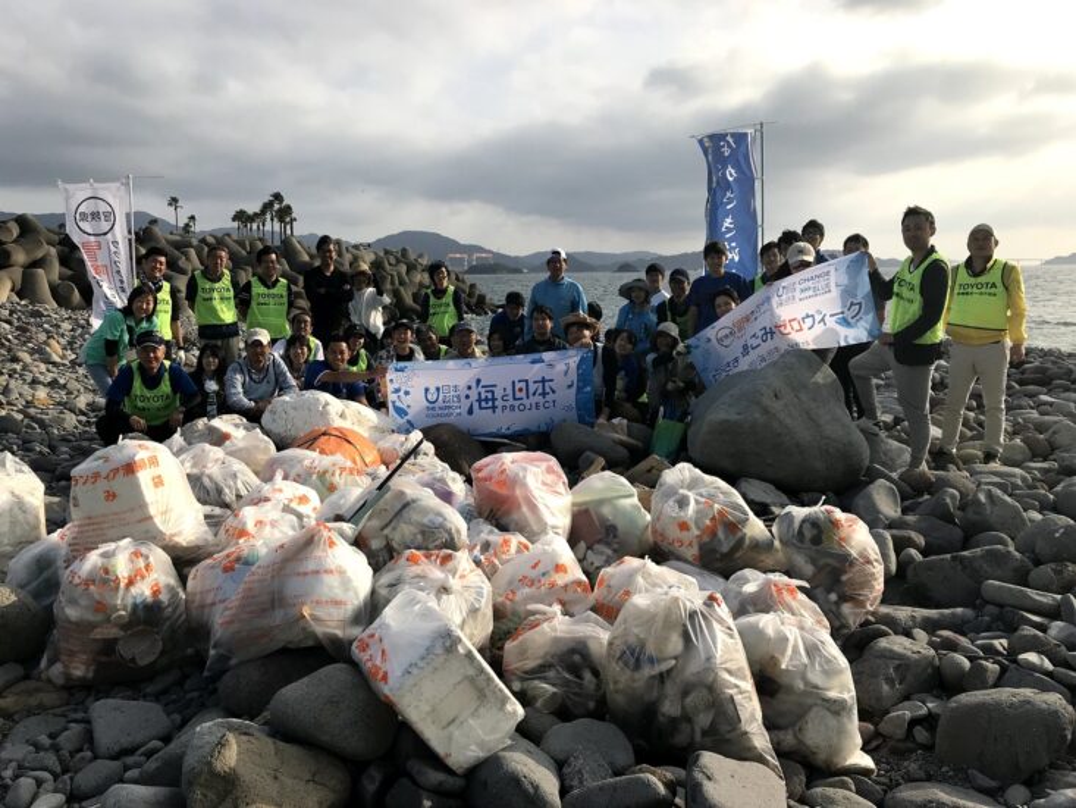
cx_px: 538
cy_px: 404
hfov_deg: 63.4
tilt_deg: -8.4
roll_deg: +0.8
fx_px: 870
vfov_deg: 49.8
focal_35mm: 28
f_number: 1.8
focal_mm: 3.99
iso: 20
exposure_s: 1/2994
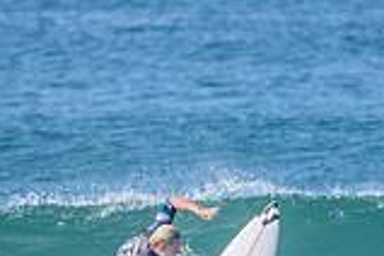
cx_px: 193
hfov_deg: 1.1
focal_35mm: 1822
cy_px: 344
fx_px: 19433
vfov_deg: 0.8
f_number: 5.6
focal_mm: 500
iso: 200
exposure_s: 1/1600
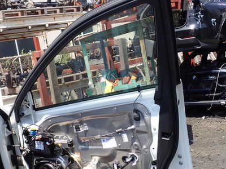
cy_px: 103
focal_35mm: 48
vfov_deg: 30.2
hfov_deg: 39.3
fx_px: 313
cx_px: 82
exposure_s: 1/400
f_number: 3.2
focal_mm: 5.79
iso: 100
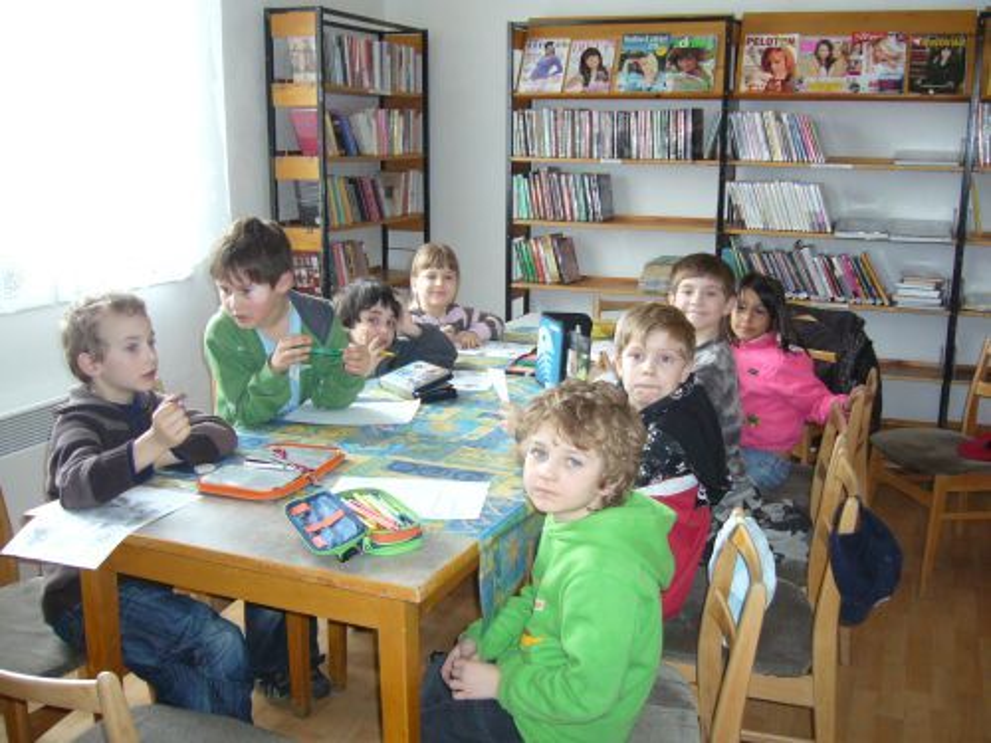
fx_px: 1002
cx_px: 496
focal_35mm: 35
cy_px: 372
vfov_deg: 40.7
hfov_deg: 52.6
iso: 200
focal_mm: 5.8
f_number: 2.8
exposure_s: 1/30
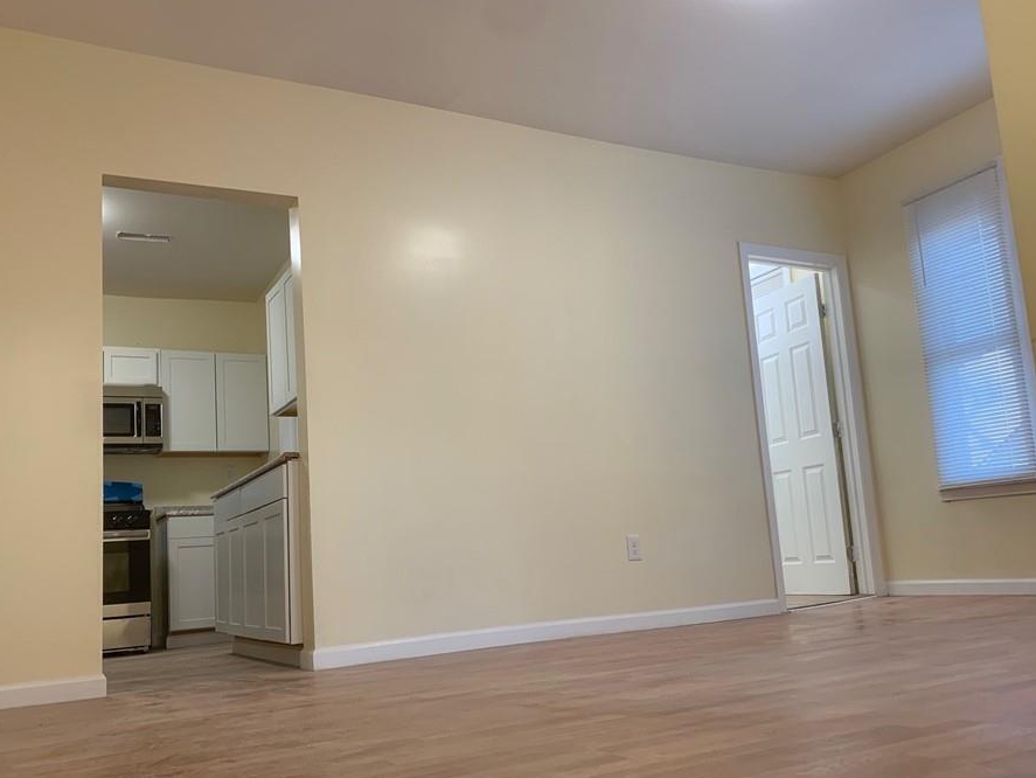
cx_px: 527
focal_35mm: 30
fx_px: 898
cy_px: 438
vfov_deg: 46.7
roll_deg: +3.5
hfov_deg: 59.9
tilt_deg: +8.0
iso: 64
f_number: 1.8
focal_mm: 4.25
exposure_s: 1/60
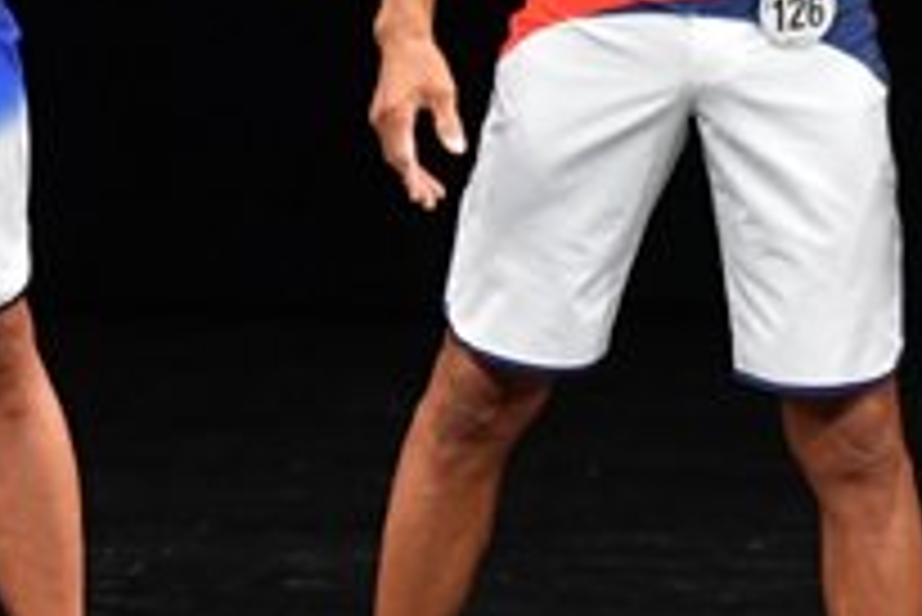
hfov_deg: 2.1
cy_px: 18
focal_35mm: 964
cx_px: 115
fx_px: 24706
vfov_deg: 1.4
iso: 3200
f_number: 5.6
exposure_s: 1/400
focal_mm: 170
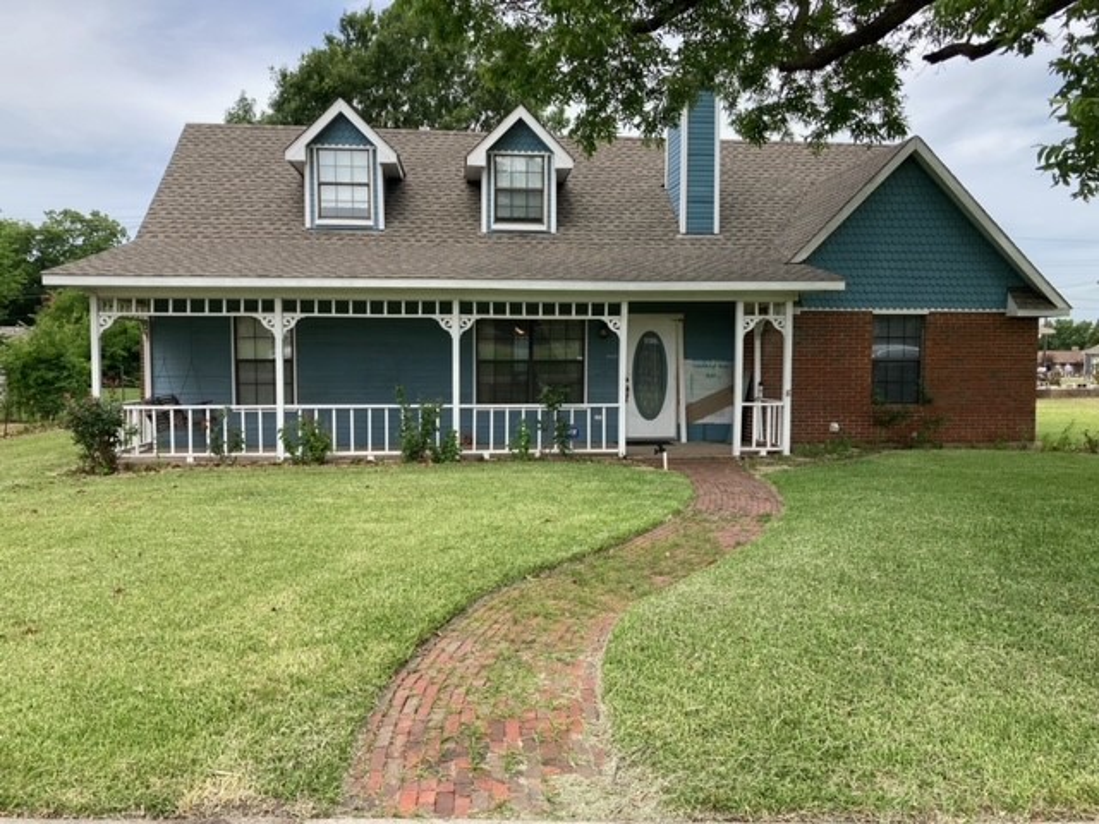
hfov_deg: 63.4
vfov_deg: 49.7
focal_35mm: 28
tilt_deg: -3.0
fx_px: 889
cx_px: 550
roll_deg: -0.4
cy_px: 412
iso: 20
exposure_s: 1/934
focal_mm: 3.99
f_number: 1.8
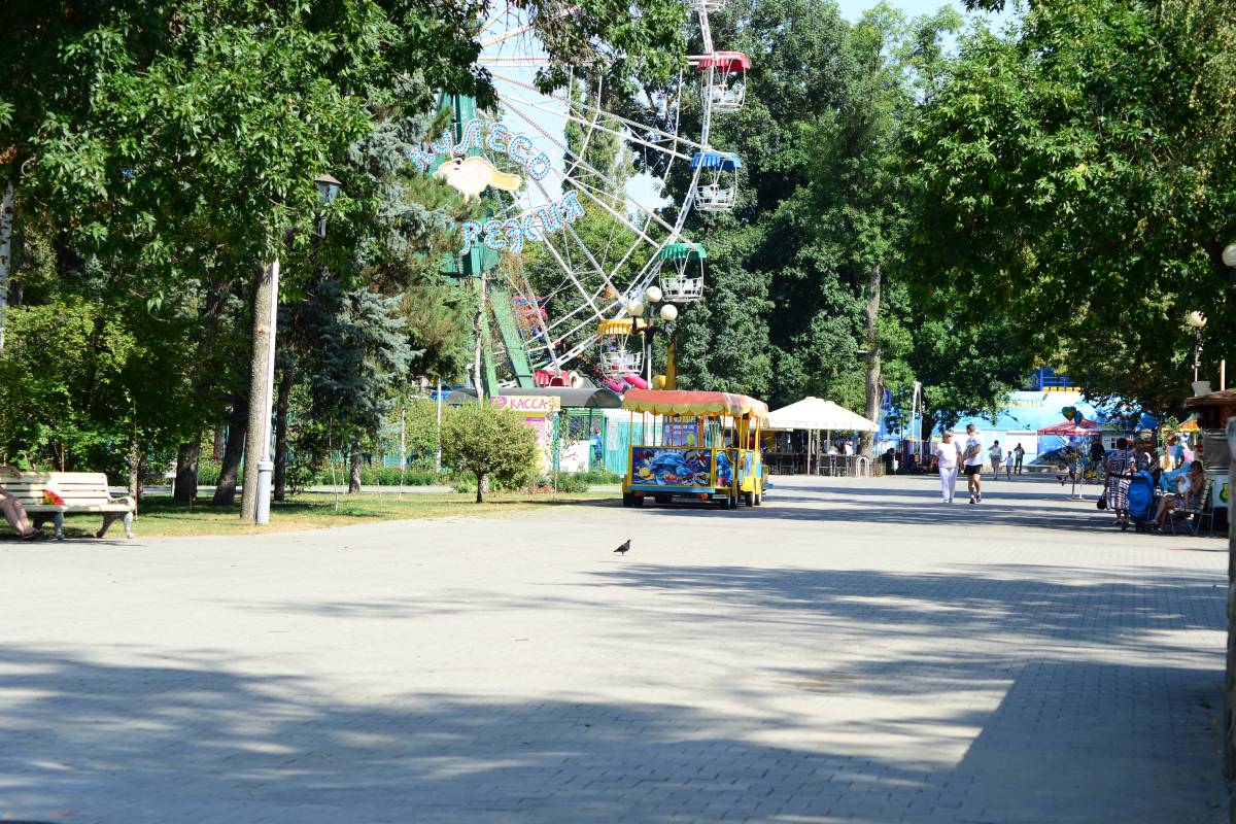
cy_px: 412
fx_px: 3261
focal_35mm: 95
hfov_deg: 21.5
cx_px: 618
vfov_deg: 14.4
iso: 200
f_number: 8
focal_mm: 95
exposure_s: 1/320
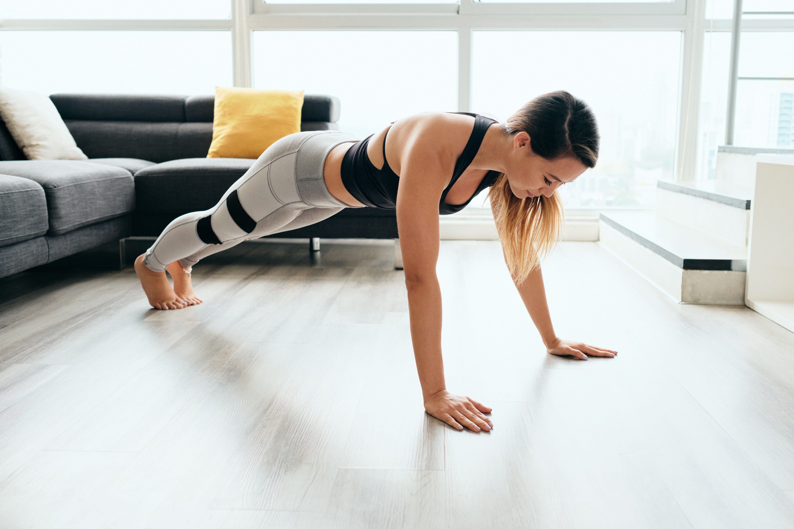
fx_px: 794
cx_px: 405
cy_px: 268
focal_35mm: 36
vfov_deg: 36.9
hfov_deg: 53.1
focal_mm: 23
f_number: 2.8
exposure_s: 1/250
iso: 400
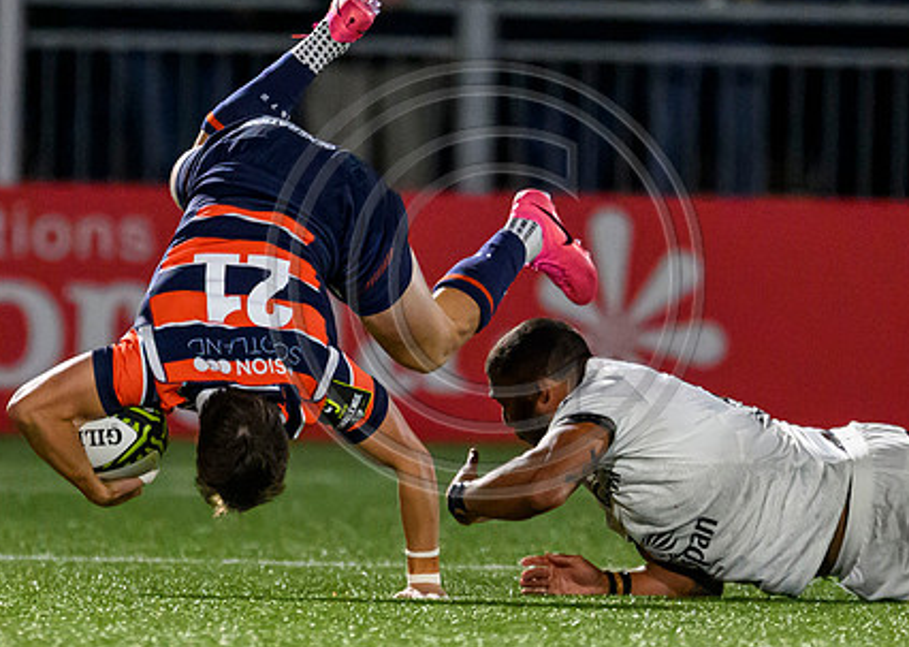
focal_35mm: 1607
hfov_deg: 1.3
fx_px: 41428
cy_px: 314
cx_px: 548
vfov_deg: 0.9
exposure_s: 1/1250
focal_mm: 560
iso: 8000
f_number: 4
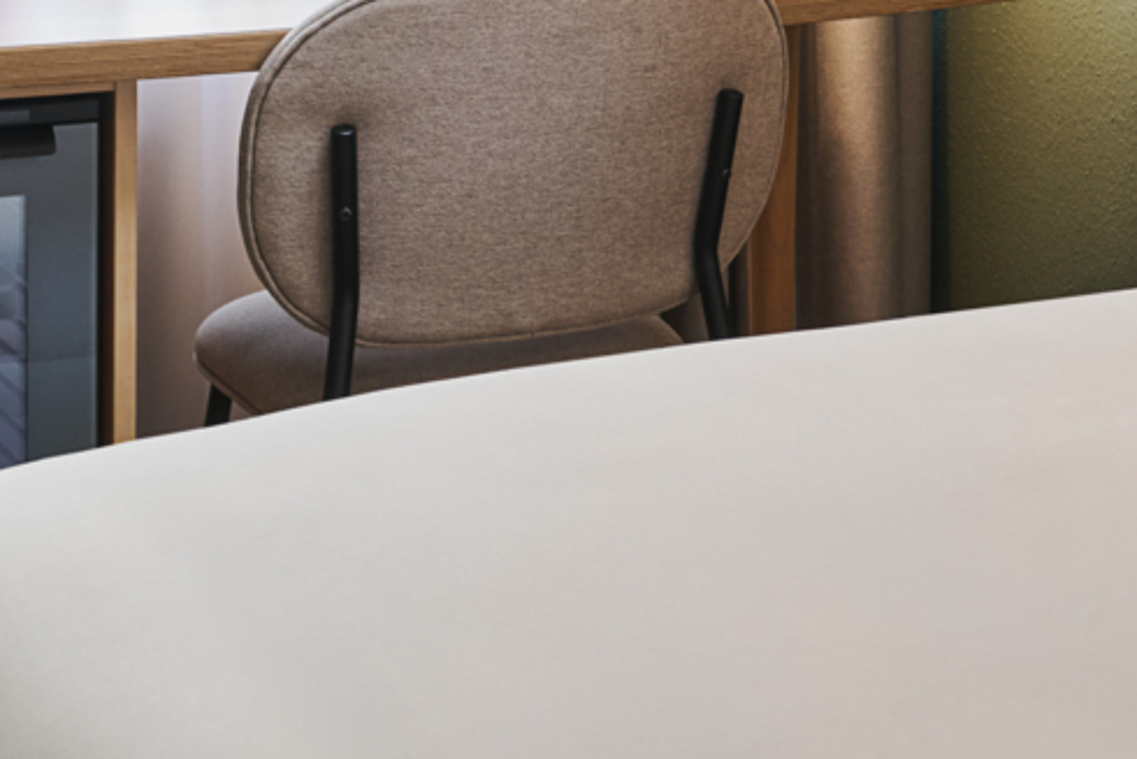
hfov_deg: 19.2
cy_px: -477
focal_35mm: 102
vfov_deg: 12.6
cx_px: 1246
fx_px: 3222
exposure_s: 1/10
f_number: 8
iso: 400
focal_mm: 25
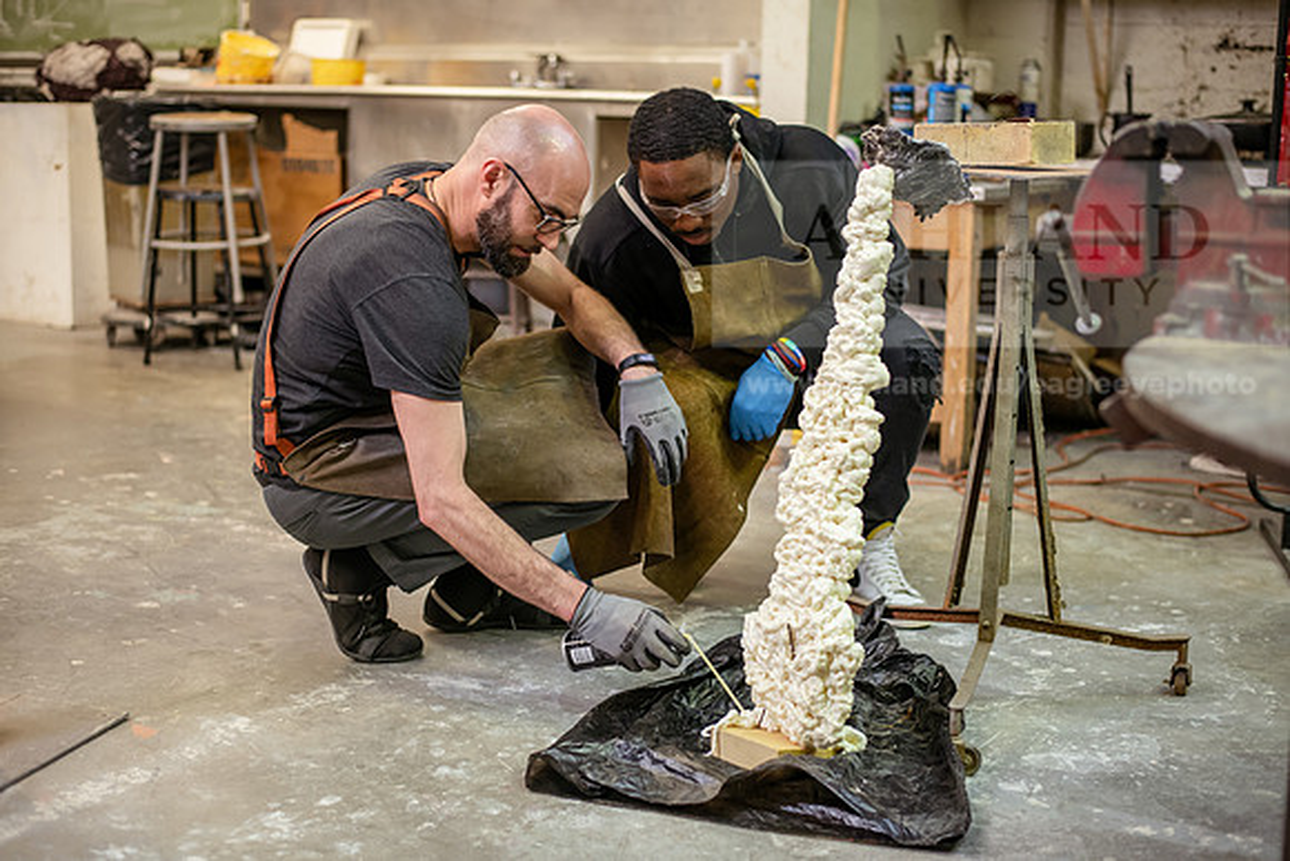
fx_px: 1792
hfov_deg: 39.6
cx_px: 645
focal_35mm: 50
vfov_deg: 27.0
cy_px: 430
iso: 640
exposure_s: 1/160
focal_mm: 50
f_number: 2.2
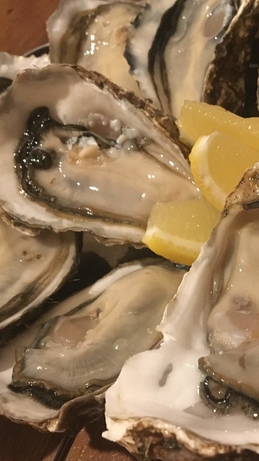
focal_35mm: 49
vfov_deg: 42.1
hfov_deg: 23.4
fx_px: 599
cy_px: 239
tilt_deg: -47.3
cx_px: 261
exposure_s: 1/15
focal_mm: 4.15
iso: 200
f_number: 2.2
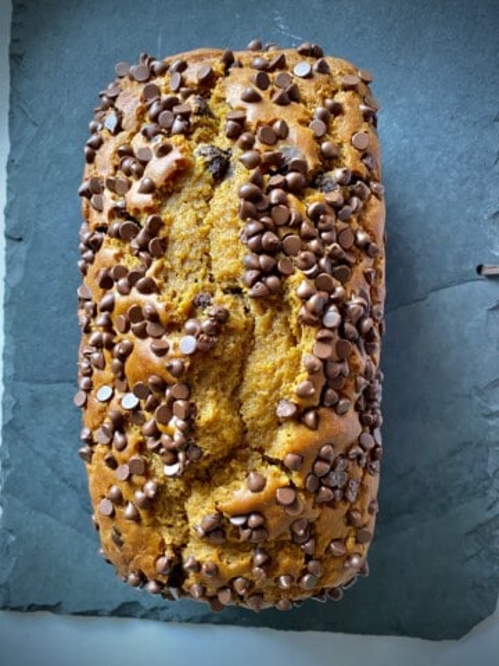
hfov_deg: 53.1
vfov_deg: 67.3
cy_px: 333
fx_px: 500
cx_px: 250
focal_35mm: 26
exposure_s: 1/60
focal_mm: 4.25
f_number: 1.8
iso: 320
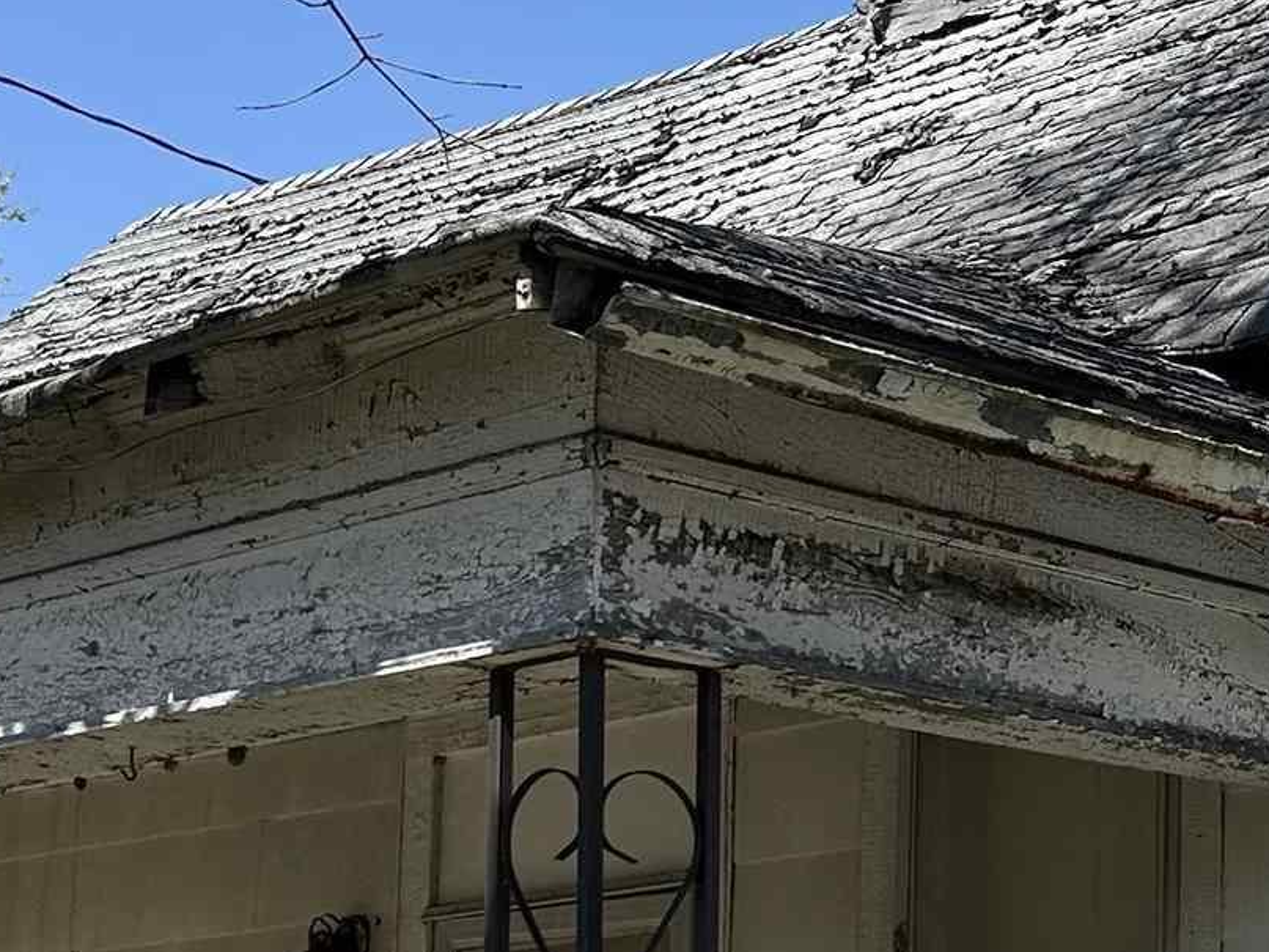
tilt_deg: +6.0
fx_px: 3629
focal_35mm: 99
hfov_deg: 19.1
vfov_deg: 14.8
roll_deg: +0.2
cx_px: 1365
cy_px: 875
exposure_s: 1/4115
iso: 50
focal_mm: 5.7
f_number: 1.5
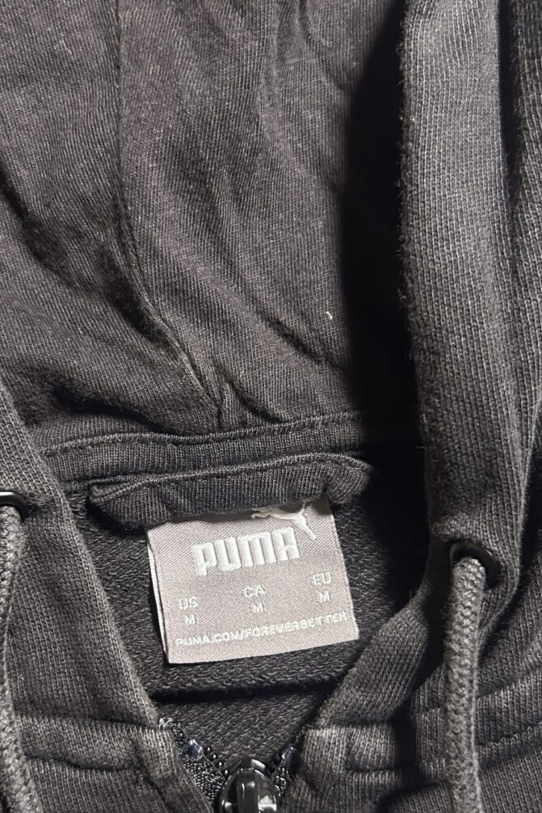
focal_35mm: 43
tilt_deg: -54.1
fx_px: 971
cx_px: 253
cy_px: 501
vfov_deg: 45.1
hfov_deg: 31.2
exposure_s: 1/33
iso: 400
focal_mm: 5.7
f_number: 1.5
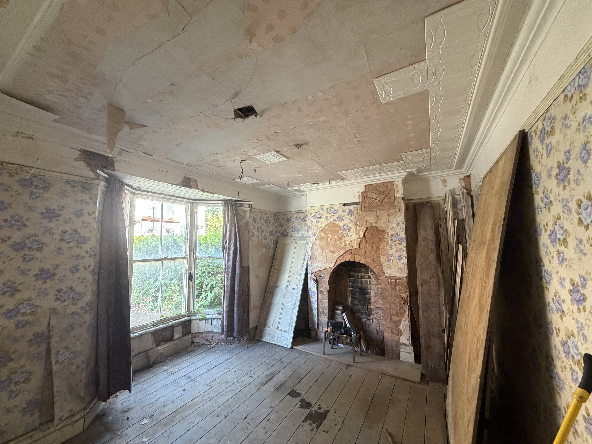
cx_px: 296
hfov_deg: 102.1
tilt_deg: +4.6
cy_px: 222
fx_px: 239
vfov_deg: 85.7
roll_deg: +0.9
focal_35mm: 14
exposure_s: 1/67
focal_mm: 2.22
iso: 320
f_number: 2.2
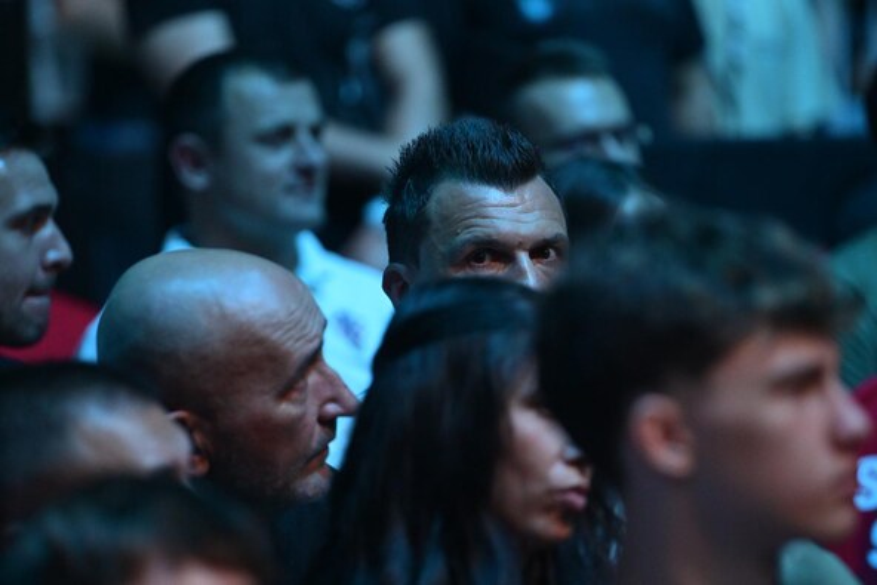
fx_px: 6749
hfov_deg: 7.4
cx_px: 438
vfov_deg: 5.0
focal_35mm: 277
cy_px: 292
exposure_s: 1/320
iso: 3200
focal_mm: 185
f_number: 2.8
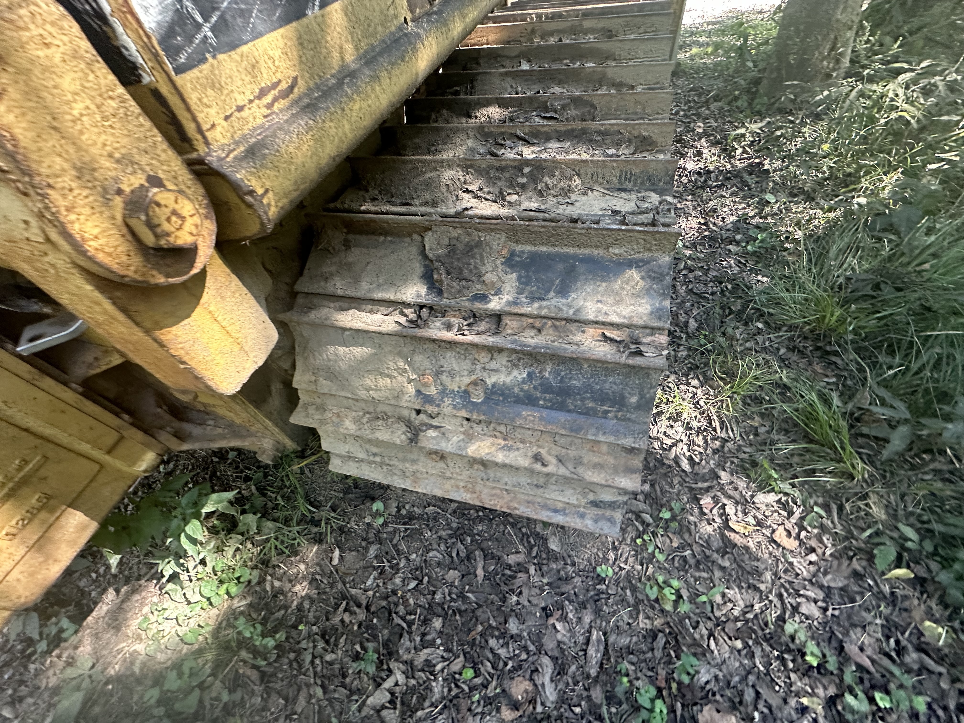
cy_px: 362
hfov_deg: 102.1
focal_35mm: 14
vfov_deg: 85.7
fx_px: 390
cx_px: 482
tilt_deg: -51.3
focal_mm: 2.22
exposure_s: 1/99
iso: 200
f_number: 2.2
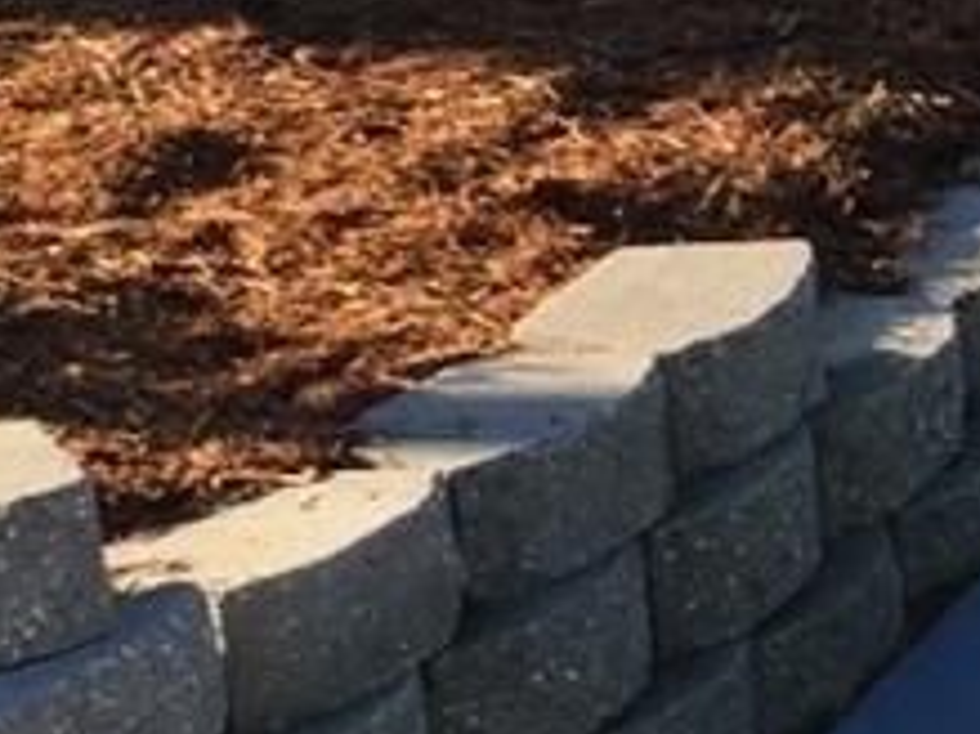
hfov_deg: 9.3
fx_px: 5631
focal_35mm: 199
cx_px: 1973
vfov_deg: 7.4
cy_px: 188
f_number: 2.2
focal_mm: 4.15
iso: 32
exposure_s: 1/746
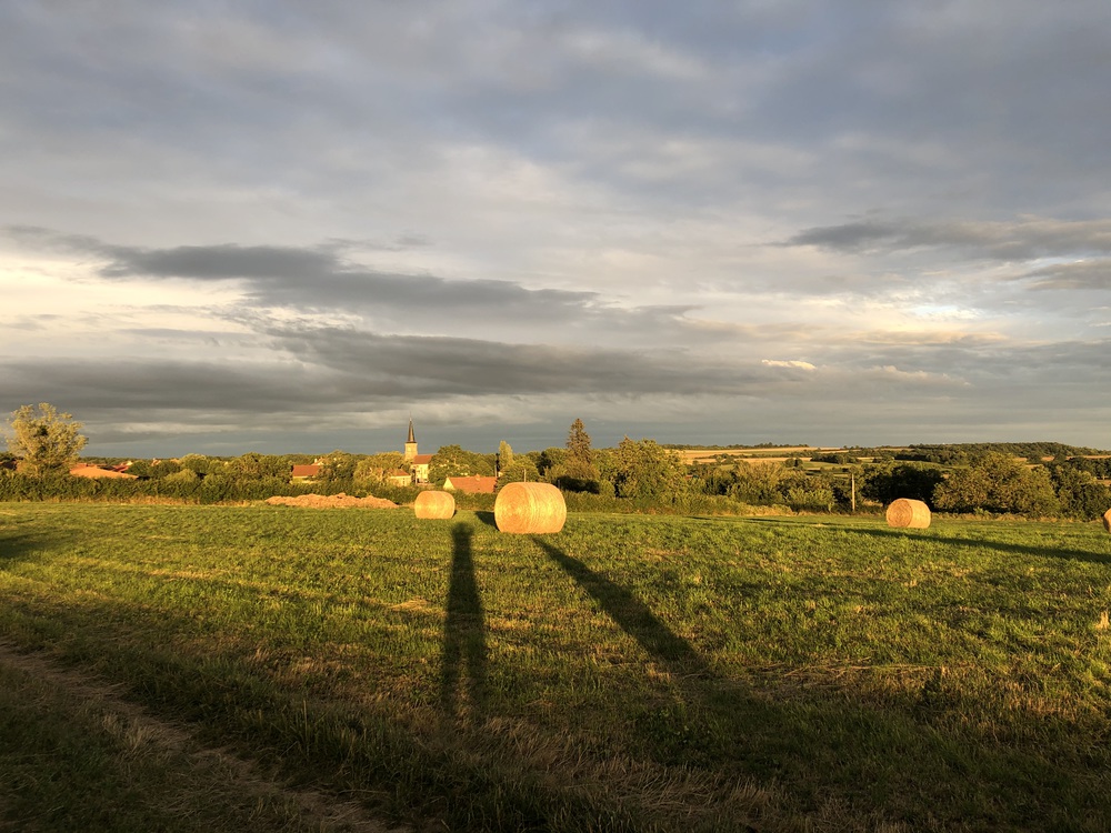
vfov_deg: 49.7
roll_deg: +1.4
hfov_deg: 63.4
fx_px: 899
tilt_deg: +4.5
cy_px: 416
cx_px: 556
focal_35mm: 28
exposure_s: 1/186
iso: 20
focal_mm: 4
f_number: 1.8
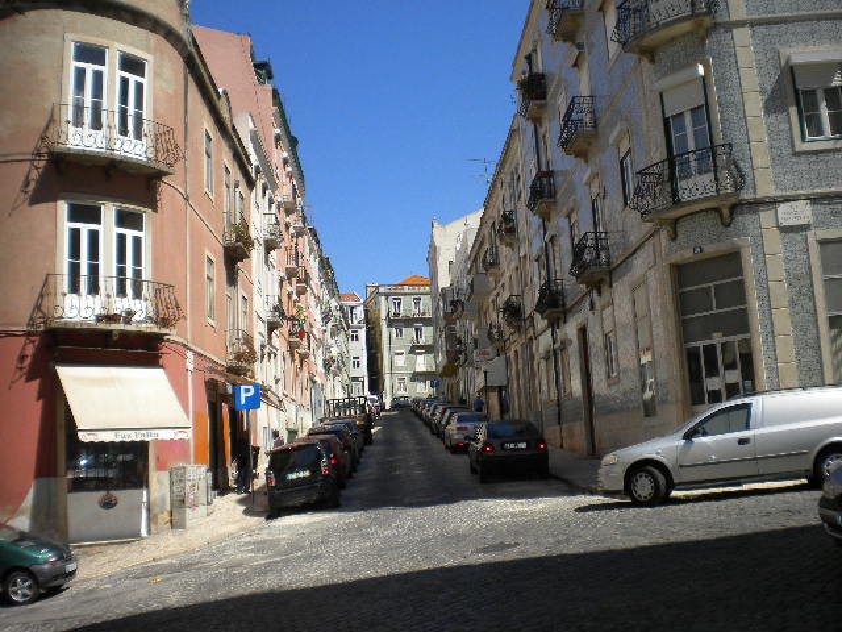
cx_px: 421
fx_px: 851
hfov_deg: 52.6
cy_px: 316
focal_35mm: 35
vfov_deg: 40.7
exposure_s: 1/758
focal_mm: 6.3
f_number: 4.6
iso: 80
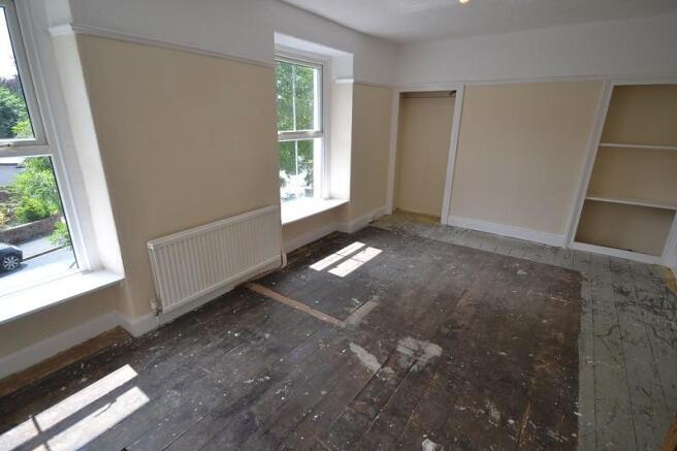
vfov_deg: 69.6
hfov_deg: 92.5
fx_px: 324
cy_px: 226
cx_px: 338
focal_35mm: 17
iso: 200
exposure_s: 1/125
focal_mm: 11.5
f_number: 5.6
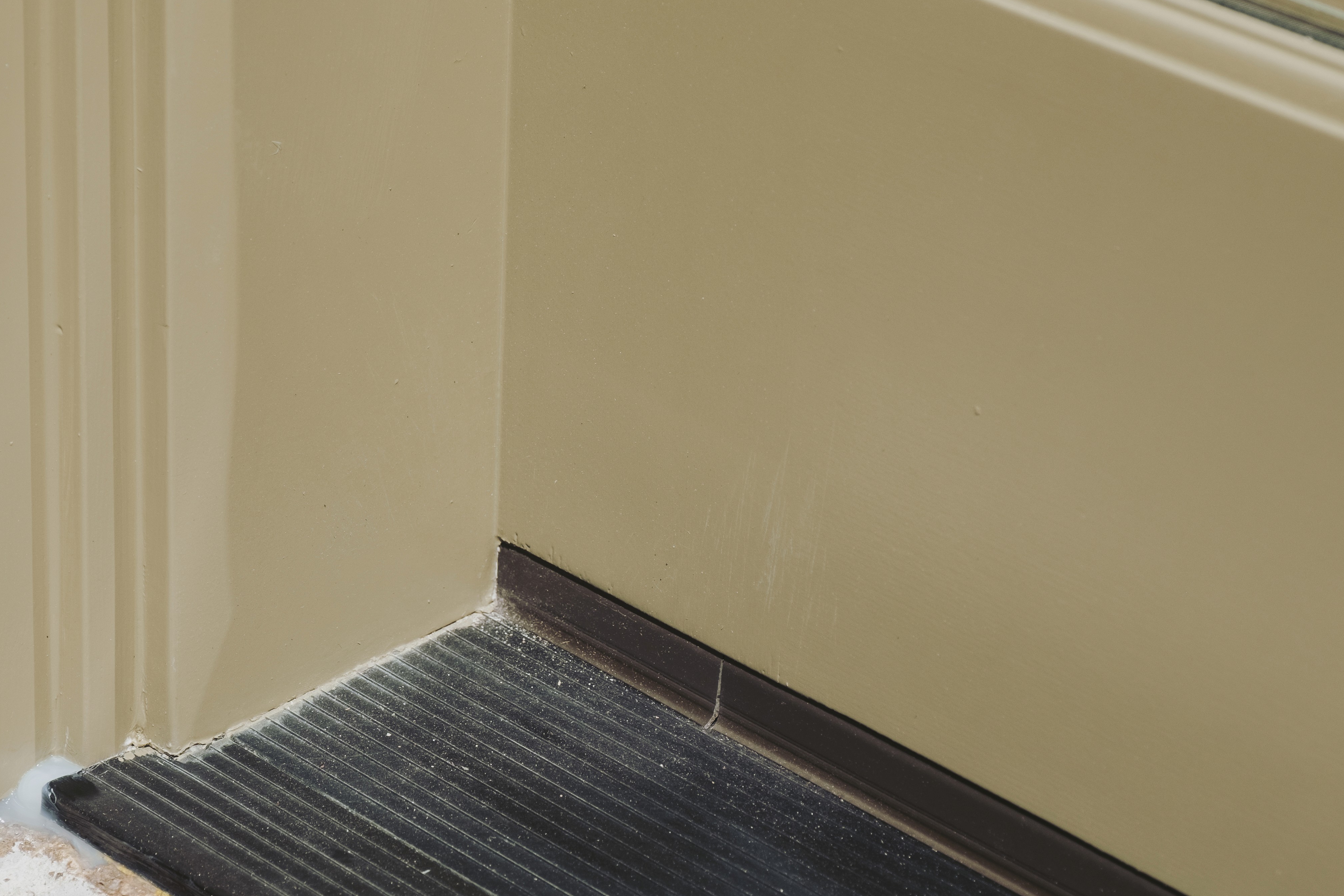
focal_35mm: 129
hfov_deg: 15.9
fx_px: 4816
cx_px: 486
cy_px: 645
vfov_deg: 10.6
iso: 200
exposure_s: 1/1250
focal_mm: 55
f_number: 5
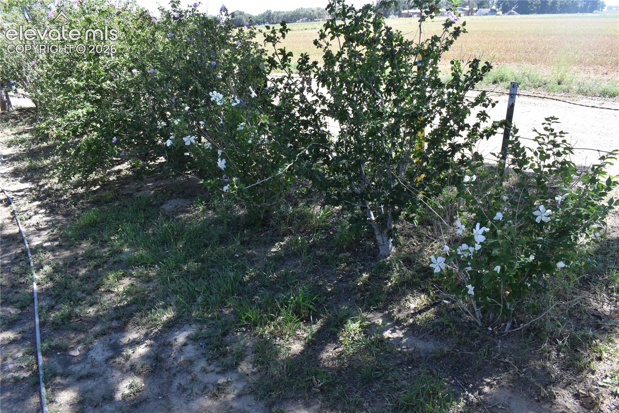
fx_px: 464
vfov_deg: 47.9
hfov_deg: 67.4
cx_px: 310
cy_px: 206
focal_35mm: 27
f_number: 10
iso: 800
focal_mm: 18
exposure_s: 1/400
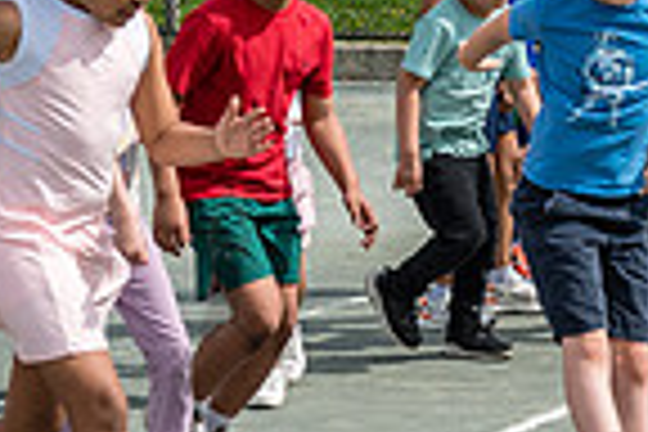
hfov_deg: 9.9
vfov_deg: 6.8
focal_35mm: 203
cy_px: 85
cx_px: 839
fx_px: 3654
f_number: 4.5
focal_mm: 42
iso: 100
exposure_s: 1/800
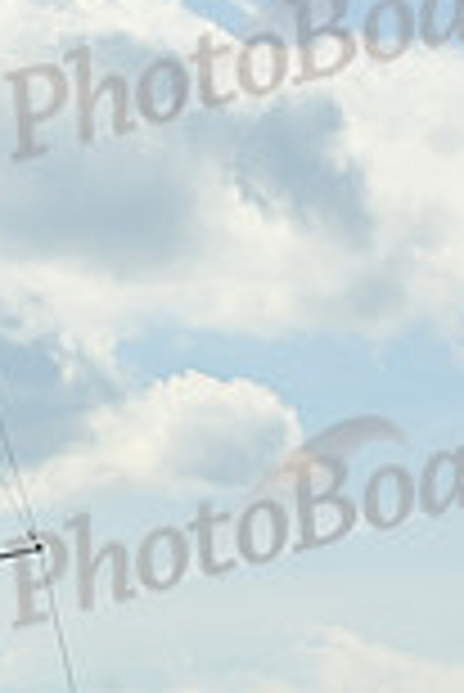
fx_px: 5073
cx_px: -227
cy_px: 342
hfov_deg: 5.2
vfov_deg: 7.8
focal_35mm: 263
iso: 250
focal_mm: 70
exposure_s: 1/1000
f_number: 10
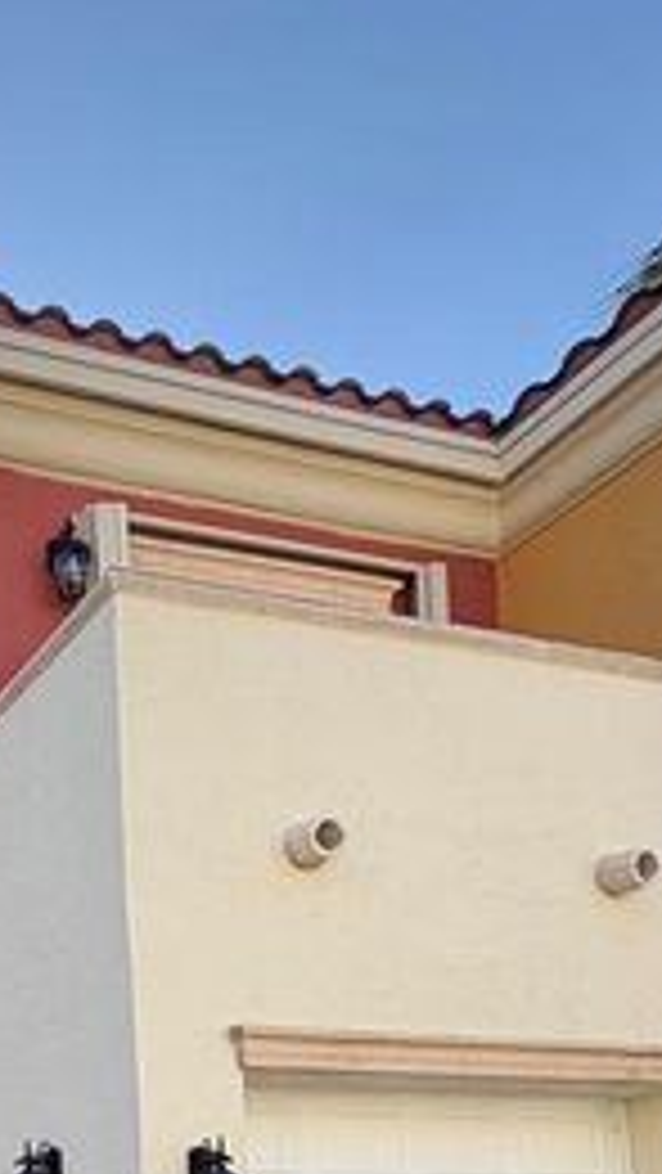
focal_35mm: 39
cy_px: 1302
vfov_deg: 41.0
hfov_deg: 25.6
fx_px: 1216
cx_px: -230
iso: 40
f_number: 2.2
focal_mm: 2.22
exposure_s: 1/448
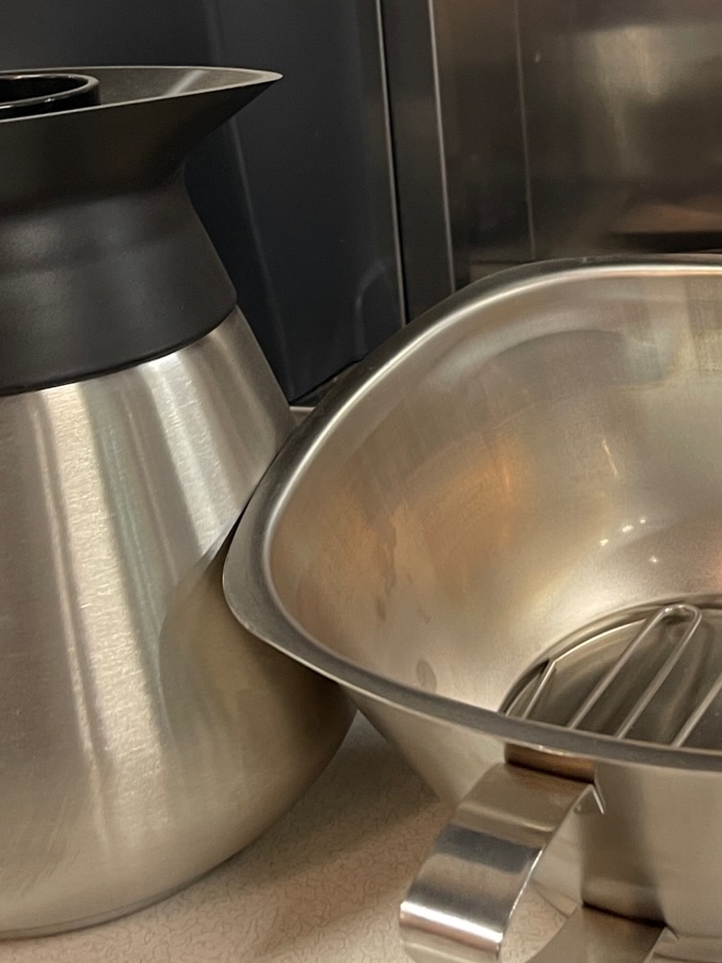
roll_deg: +5.1
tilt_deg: -7.1
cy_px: 101
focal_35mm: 59
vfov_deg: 31.2
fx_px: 1641
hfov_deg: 24.8
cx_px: 348
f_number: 1.6
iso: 160
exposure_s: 1/50
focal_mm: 5.1
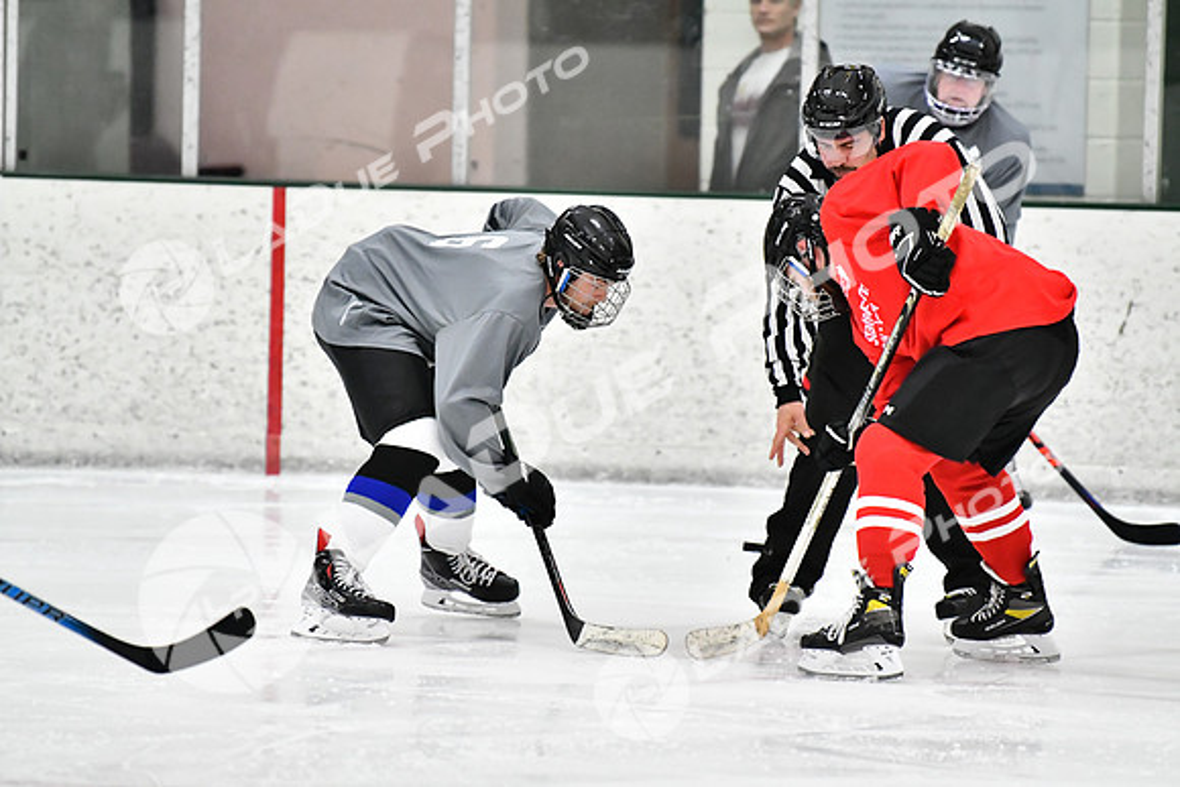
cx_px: 590
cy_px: 394
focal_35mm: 285
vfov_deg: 4.8
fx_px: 9343
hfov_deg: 7.2
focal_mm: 190
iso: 5000
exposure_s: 1/1250
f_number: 2.8
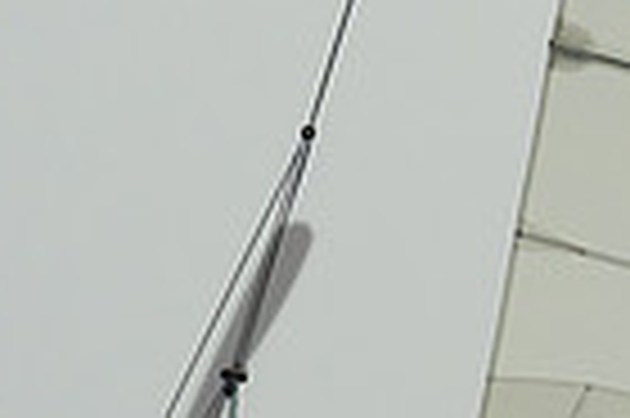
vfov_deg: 1.1
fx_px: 21098
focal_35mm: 1207
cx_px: 887
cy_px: 701
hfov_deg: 1.7
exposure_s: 1/2500
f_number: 9
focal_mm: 200
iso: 800
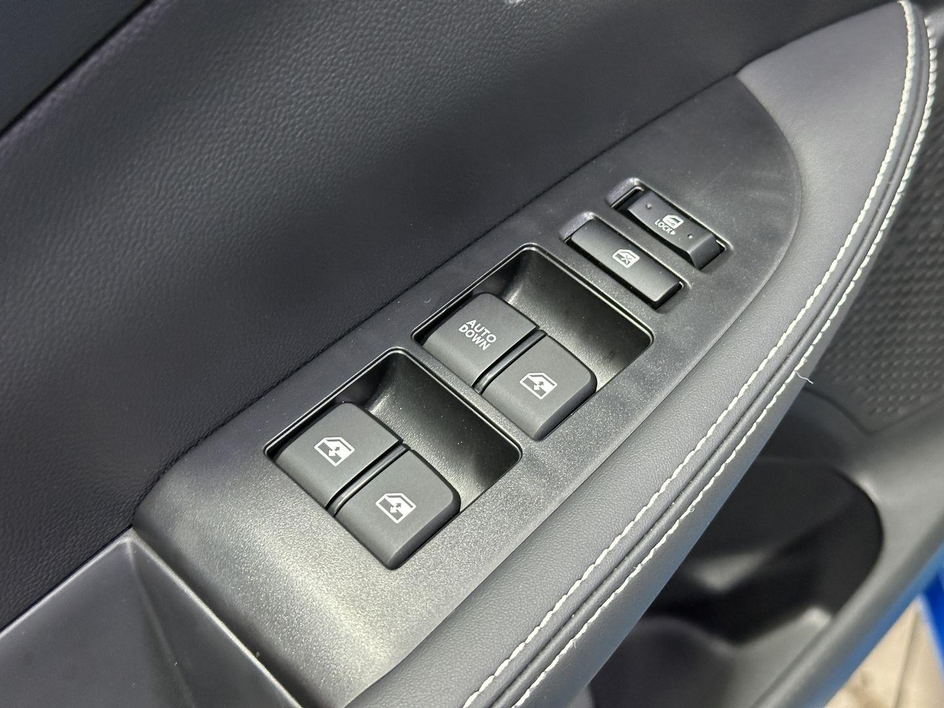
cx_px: 472
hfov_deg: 39.7
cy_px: 354
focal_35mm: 48
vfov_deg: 30.3
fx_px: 1309
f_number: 1.78
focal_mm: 6.86
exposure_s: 1/33
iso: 400
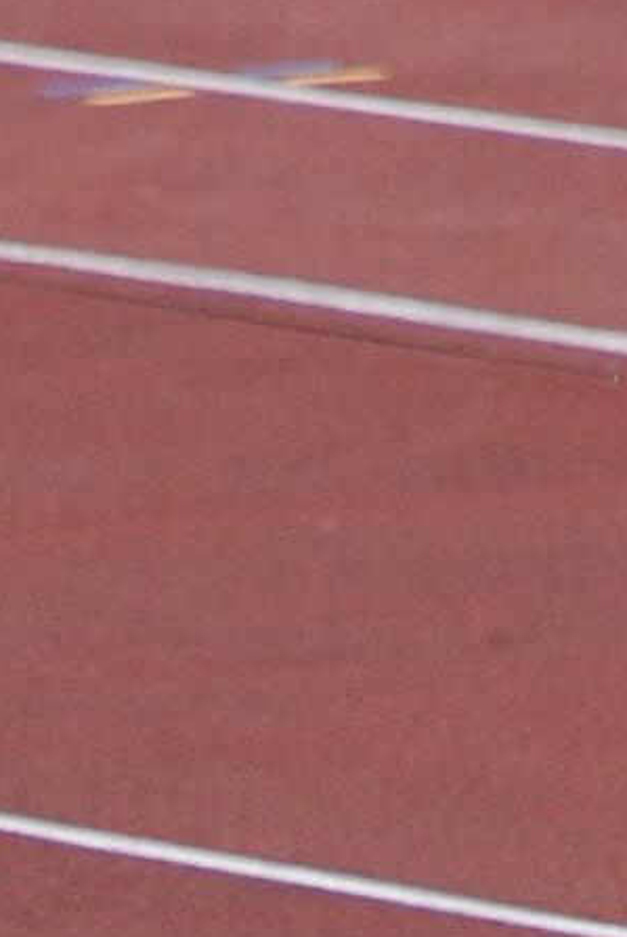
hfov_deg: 1.6
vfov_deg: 2.4
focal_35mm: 870
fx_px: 22678
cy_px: 1801
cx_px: -302
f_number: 5.6
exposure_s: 1/320
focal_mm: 135
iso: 400
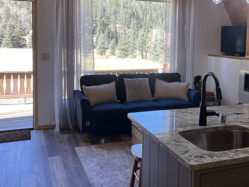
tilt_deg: -5.0
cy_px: 59
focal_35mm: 41
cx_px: 153
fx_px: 295
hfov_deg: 45.5
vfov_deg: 34.7
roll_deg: -1.1
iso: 32
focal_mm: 5.1
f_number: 1.6
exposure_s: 1/121
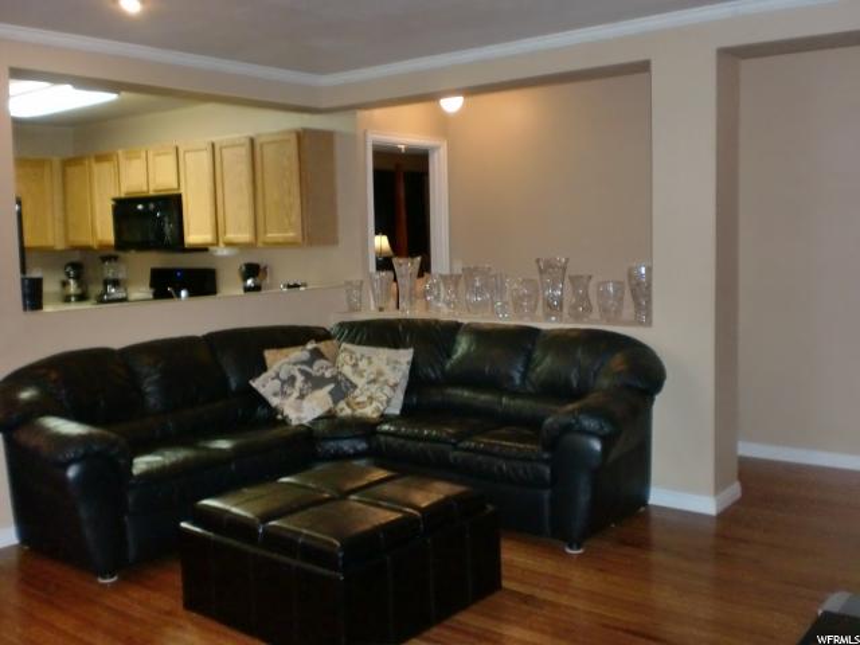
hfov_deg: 52.6
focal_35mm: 35
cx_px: 430
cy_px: 322
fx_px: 870
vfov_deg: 40.7
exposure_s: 1/60
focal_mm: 6.3
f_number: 3.1
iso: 400
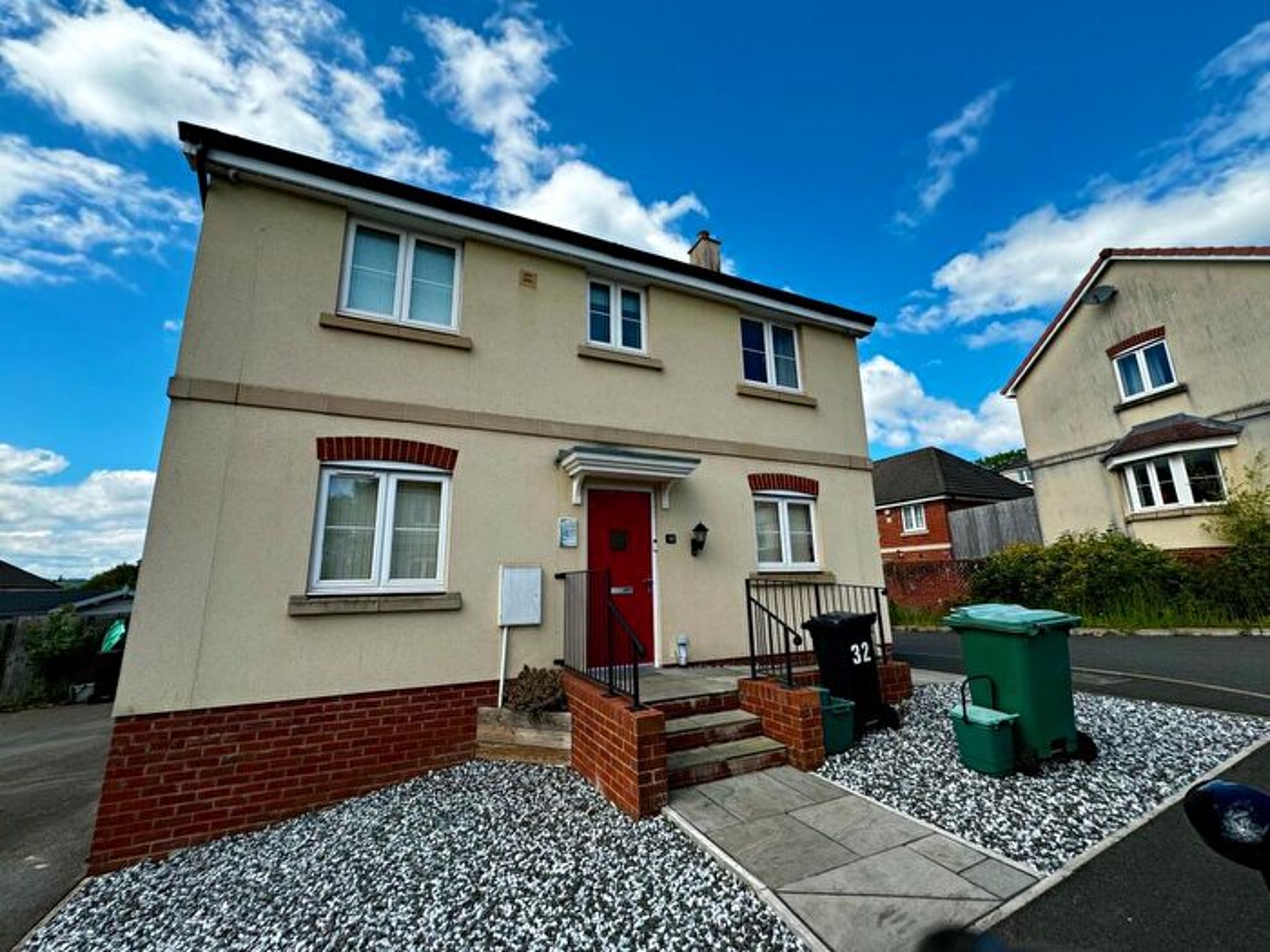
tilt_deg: +12.9
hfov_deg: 102.1
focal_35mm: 14
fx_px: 514
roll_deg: +1.8
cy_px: 476
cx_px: 635
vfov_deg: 85.7
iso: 50
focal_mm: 2.22
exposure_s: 1/1277
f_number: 2.2
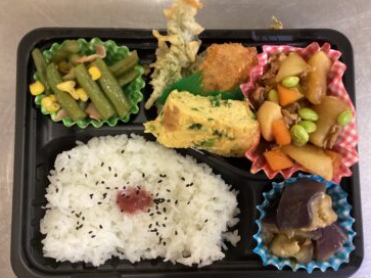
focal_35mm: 32
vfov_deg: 44.1
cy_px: 138
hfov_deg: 56.8
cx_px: 187
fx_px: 343
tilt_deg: -84.7
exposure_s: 1/40
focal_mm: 3.3
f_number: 2.4
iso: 320
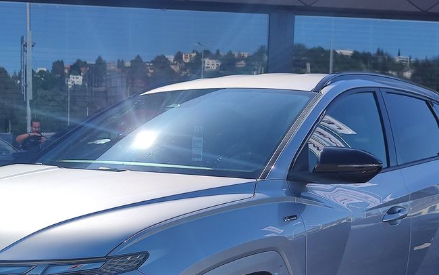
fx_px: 538
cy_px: 255
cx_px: 147
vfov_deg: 27.4
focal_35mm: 45
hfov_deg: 43.8
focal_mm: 7.01
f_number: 1.69
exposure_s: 1/1226
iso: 50
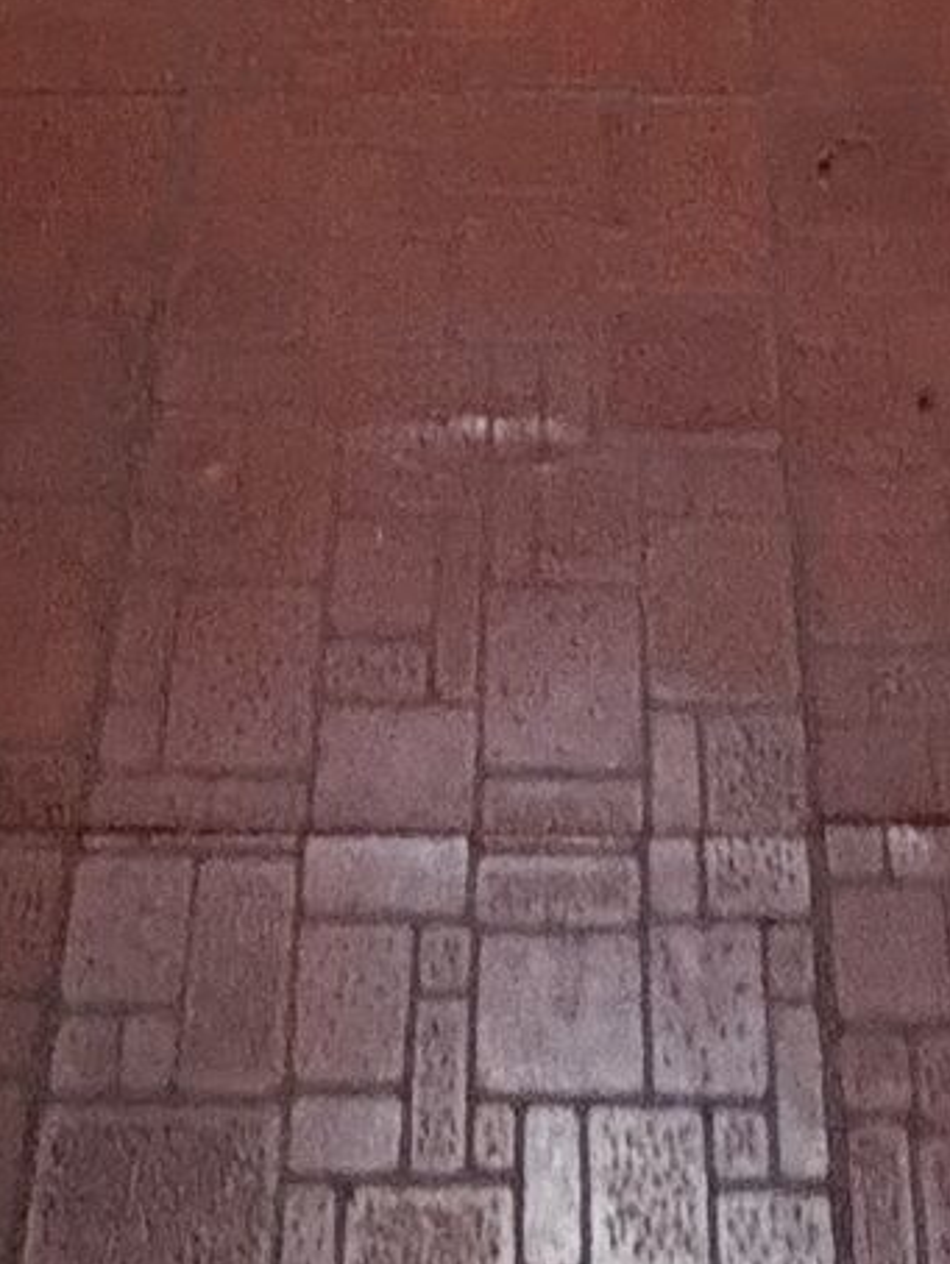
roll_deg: +4.0
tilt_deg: -15.2
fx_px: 2596
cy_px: -1846
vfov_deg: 14.7
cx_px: 507
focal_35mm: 71
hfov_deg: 20.7
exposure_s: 1/30
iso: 800
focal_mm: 2.22
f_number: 2.2
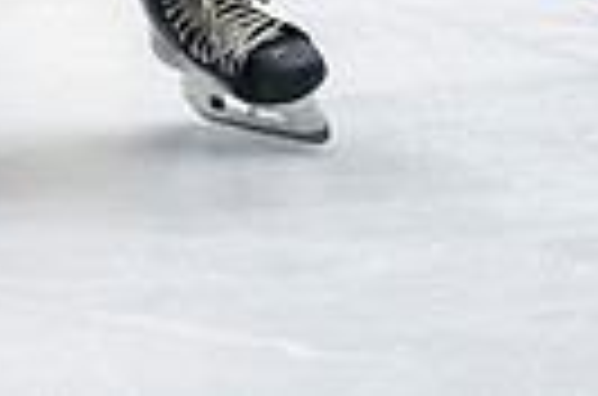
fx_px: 9562
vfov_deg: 2.4
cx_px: 74
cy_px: -390
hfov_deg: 3.6
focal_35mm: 577
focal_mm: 80
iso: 2000
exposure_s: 1/640
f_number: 3.2
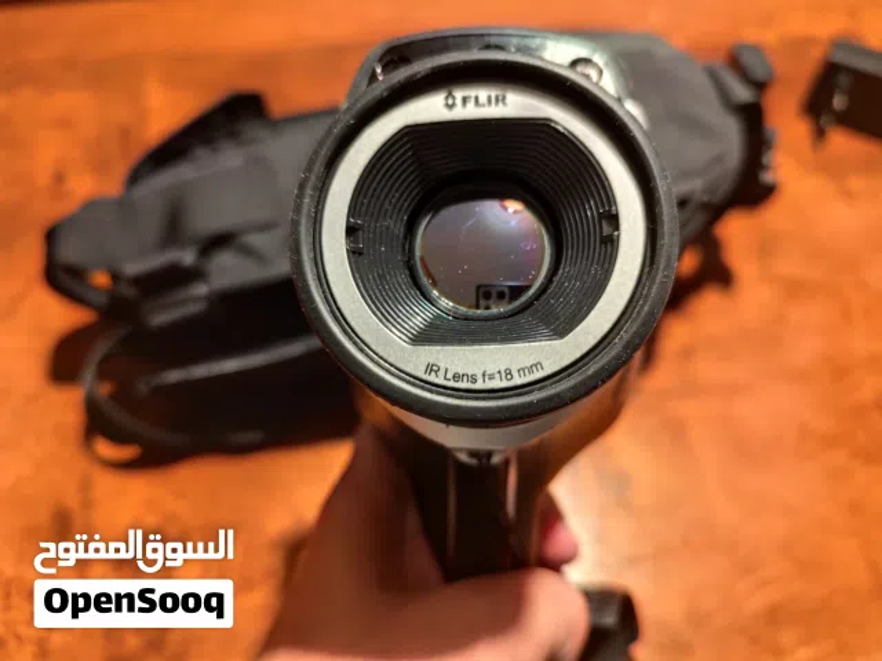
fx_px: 586
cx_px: 441
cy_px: 330
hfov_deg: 73.9
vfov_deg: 58.9
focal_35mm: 23
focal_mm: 6.14
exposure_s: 1/25
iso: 1000
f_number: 1.65
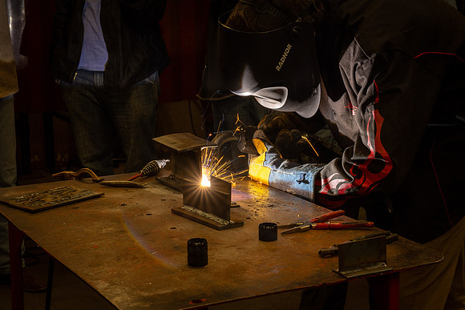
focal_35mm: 81
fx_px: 1046
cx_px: 232
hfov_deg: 25.1
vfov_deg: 16.9
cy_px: 155
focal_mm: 81
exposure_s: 1/40
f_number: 16
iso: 320
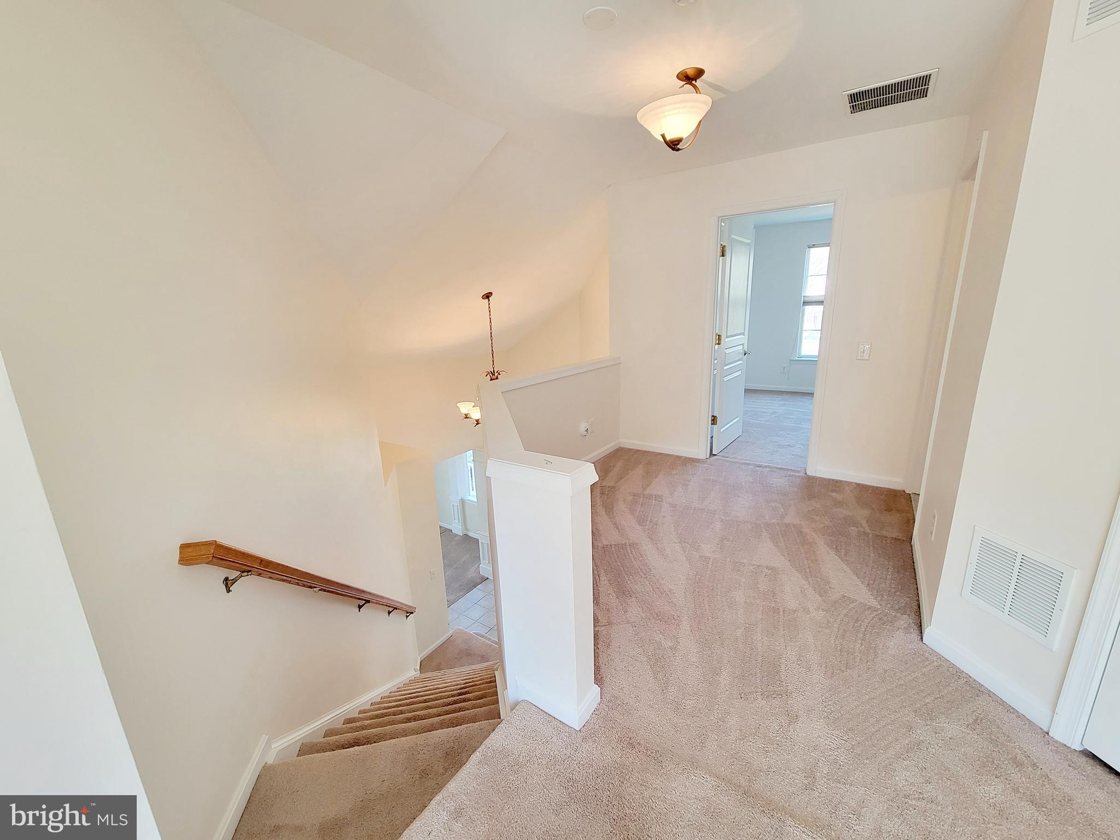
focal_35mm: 13
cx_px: 560
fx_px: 421
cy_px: 420
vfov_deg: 89.9
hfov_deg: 106.2
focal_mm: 2.2
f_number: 2.2
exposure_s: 1/60.2
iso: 125
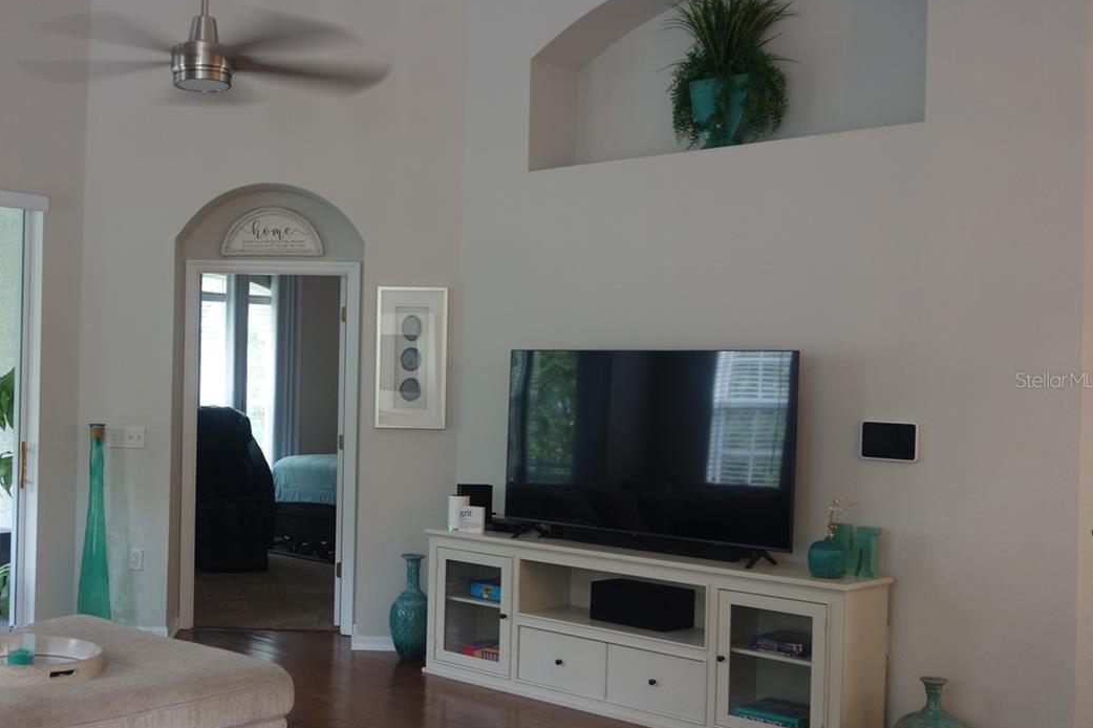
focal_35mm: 43
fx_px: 1305
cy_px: 380
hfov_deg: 43.9
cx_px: 270
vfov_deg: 31.2
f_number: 2
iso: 125
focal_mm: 10.4
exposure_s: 1/25
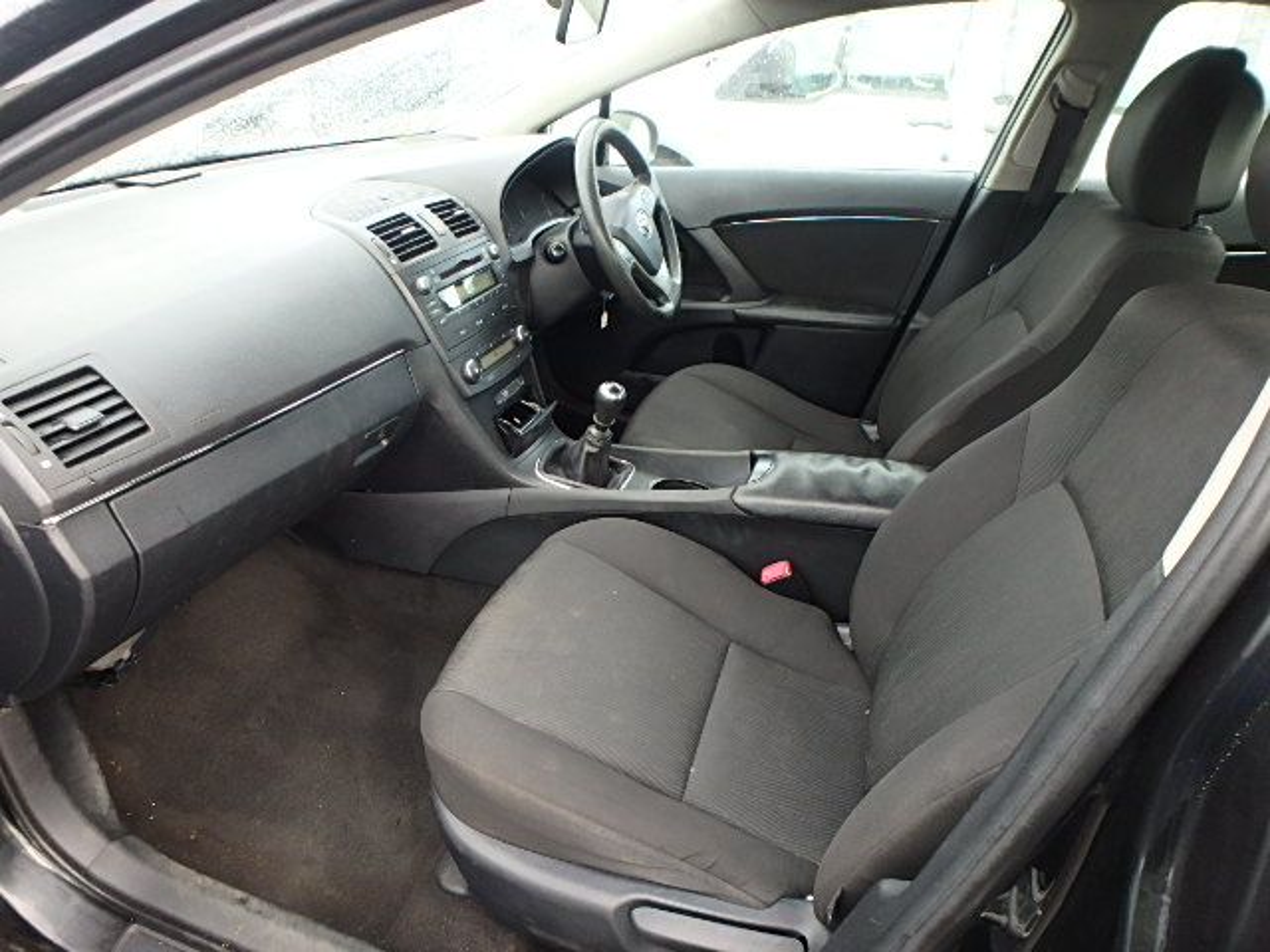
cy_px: 476
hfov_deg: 79.0
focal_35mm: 21
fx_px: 770
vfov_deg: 63.4
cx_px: 635
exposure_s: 1/60
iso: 200
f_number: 3.5
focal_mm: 3.7
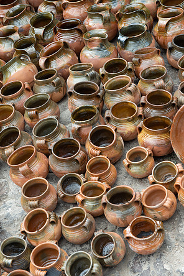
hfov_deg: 19.2
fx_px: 544
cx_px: 93
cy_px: 139
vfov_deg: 28.5
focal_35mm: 71
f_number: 7.1
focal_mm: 70
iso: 200
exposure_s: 1/160
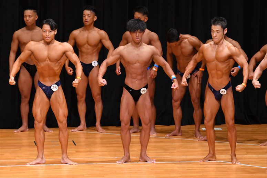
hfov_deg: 7.6
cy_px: 89
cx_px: 134
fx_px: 2002
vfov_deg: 5.1
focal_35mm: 270
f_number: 5.6
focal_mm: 180
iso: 5000
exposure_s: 1/400
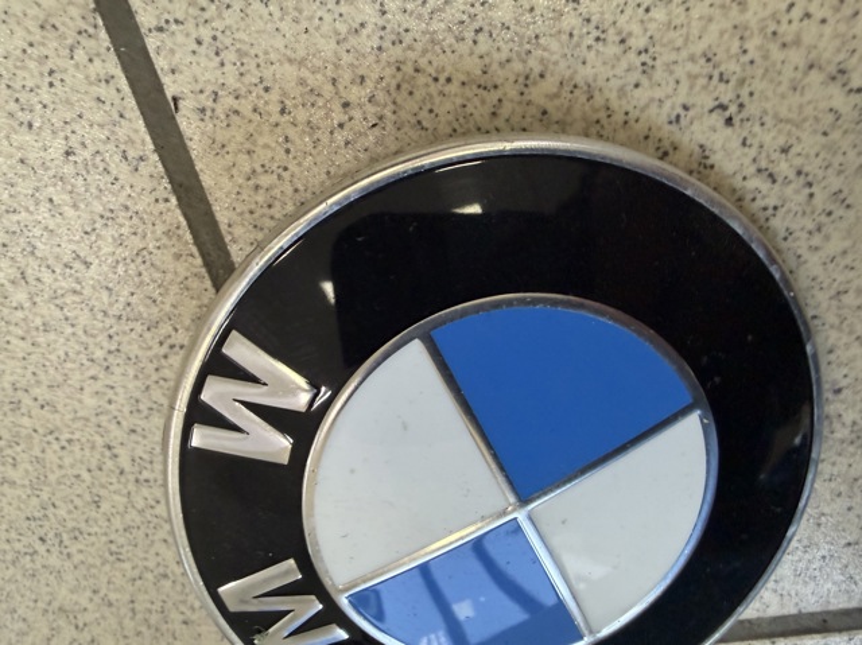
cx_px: 431
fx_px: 597
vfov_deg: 56.8
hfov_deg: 71.6
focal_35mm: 24
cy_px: 322
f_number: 2.2
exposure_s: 1/100
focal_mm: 2.22
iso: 320
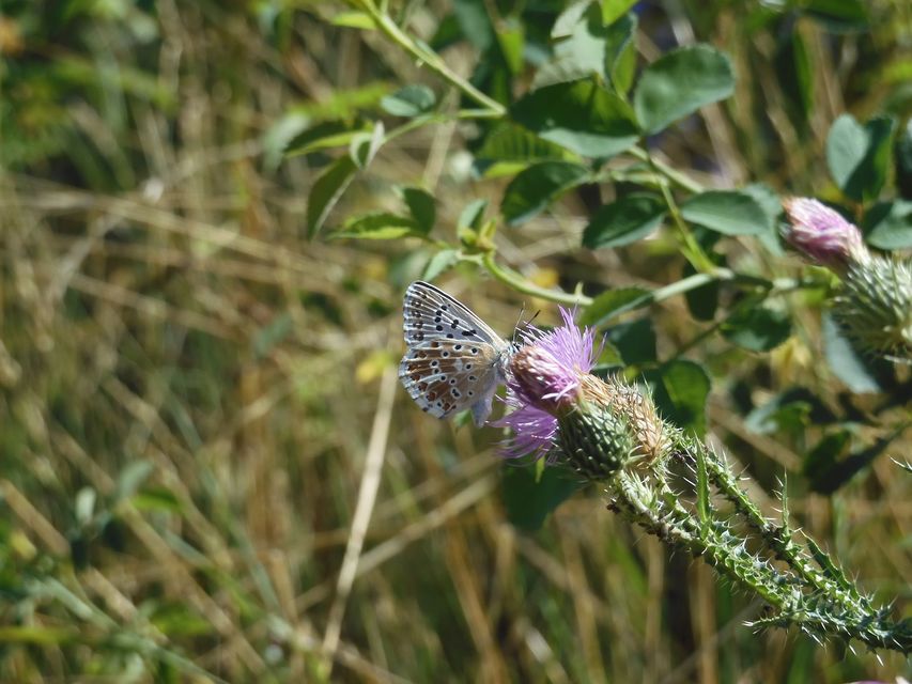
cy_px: 342
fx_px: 3952
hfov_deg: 13.2
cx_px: 456
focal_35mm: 150
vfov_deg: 9.9
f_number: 5.6
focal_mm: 26.8
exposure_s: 1/400
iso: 100
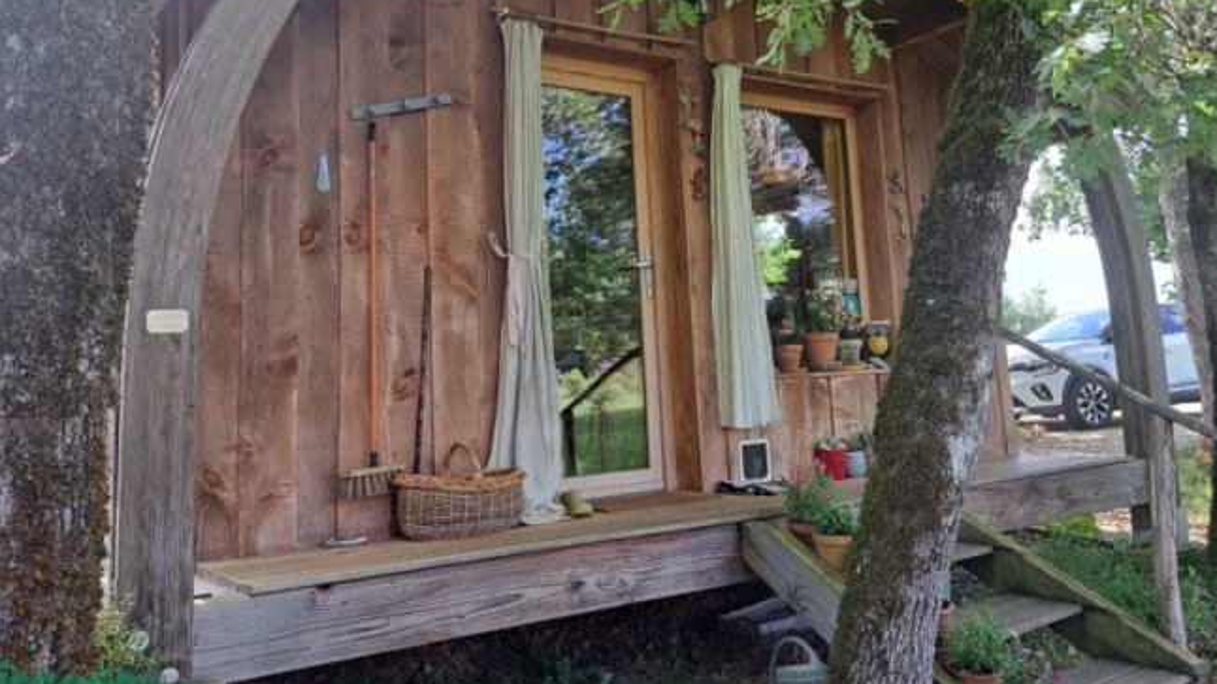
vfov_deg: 38.5
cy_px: 236
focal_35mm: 30
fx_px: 968
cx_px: 606
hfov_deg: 64.3
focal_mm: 5.23
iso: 50
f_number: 1.8
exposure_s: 1/100
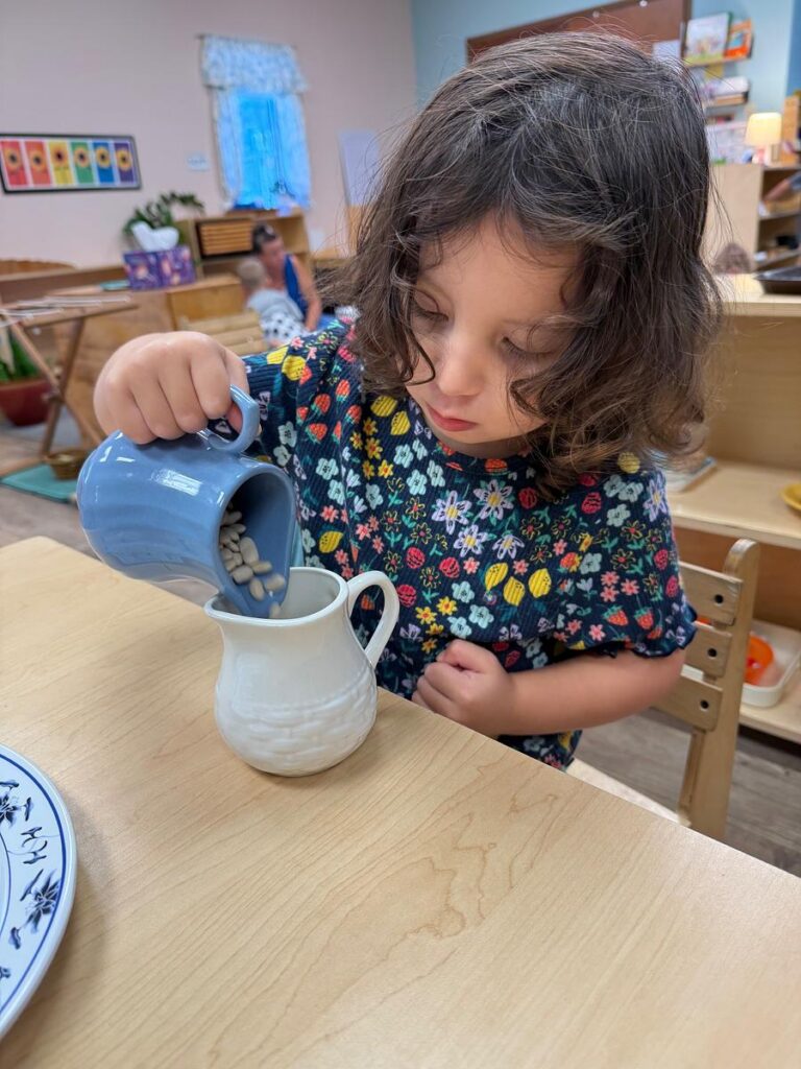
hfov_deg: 56.8
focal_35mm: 24
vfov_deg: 71.6
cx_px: 400
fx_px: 740
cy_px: 534
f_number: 1.78
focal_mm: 6.76
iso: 125
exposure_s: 1/60
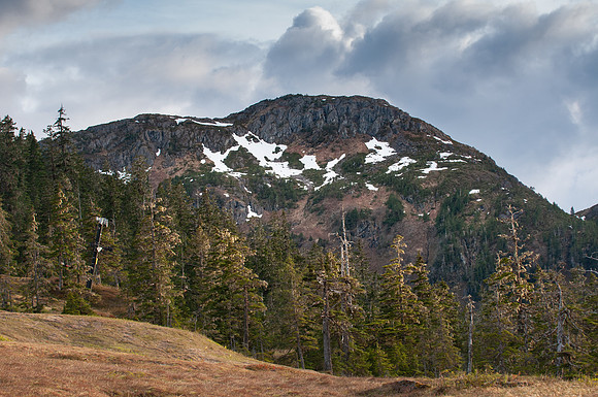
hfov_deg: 15.9
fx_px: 2140
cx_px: 299
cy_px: 198
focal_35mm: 129
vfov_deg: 10.6
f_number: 8
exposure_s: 1/100
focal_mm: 86
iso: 250
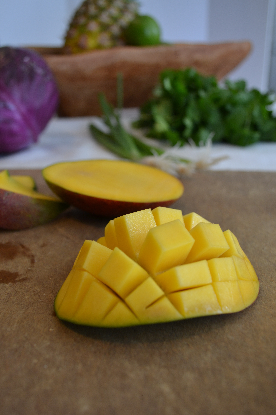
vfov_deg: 53.1
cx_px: 138
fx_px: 414
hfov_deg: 36.9
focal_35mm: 36
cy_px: 208
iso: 400
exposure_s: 1/60
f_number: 4
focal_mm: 24
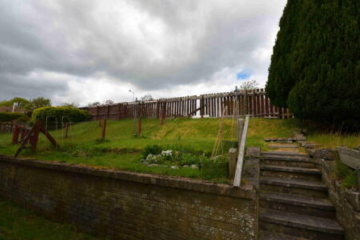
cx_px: 190
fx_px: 160
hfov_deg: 96.6
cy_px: 116
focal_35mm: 16
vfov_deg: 73.7
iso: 180
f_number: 10
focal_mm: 10
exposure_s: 1/250
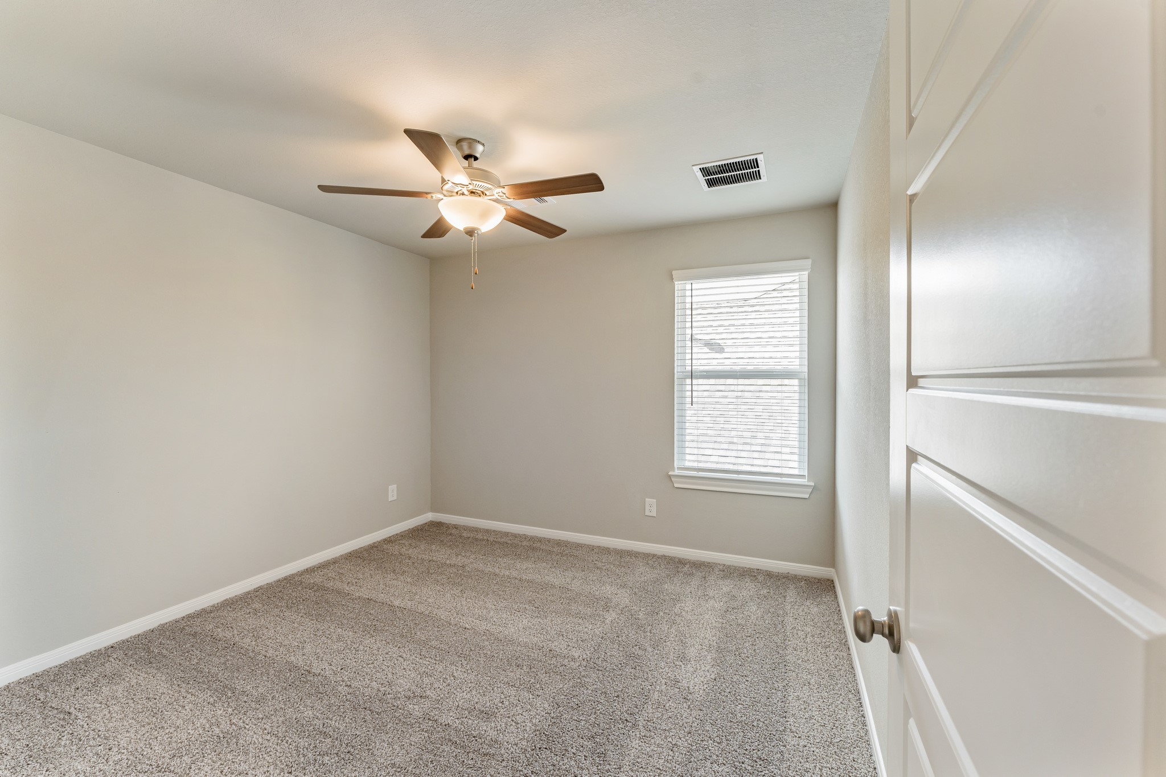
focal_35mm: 15
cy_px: 388
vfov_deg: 78.8
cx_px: 583
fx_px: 473
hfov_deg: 101.9
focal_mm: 14.6
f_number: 8
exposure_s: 1/8
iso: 125
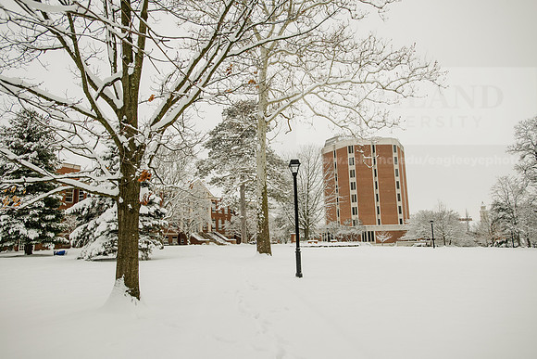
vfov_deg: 51.3
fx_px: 373
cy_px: 180
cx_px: 268
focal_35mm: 25
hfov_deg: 71.5
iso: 200
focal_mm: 25
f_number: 5
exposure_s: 1/500
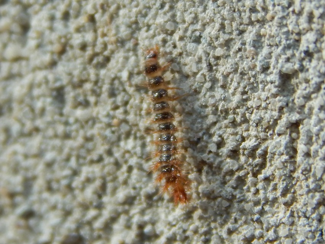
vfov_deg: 9.3
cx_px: 162
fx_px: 1502
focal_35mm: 160
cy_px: 122
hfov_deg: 12.3
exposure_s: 1/200
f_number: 5.1
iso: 125
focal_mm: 28.7
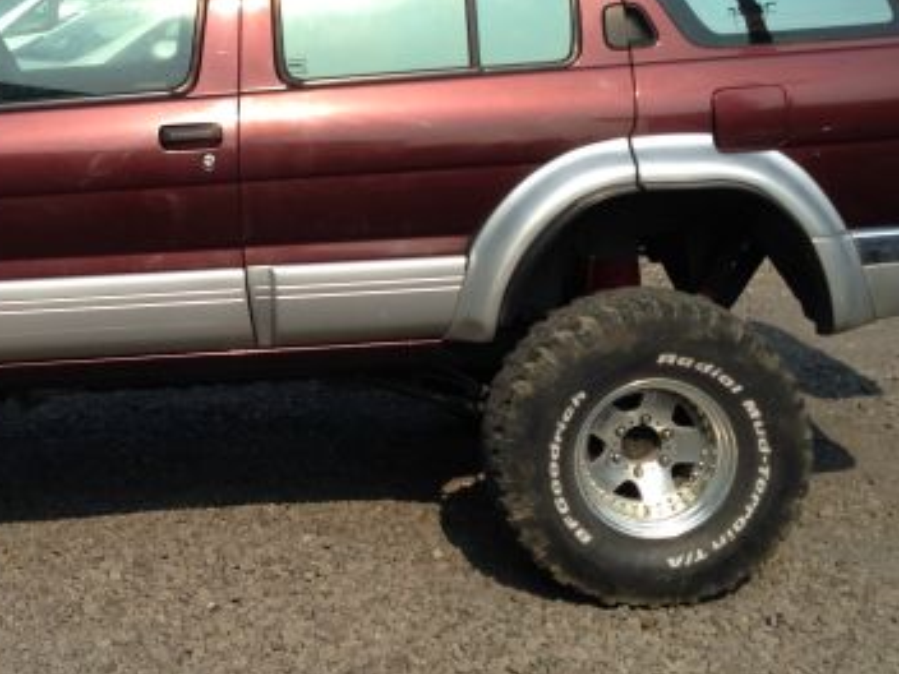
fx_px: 1948
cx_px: 207
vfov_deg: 19.6
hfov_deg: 25.6
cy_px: 266
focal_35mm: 75
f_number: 2.4
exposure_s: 1/1595
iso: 50
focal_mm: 4.12
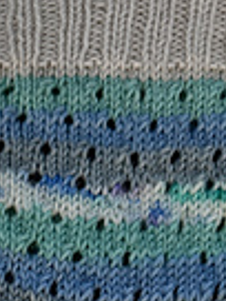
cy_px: 544
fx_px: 984
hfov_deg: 12.5
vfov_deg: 15.1
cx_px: -105
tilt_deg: -82.6
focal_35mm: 113
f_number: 1.78
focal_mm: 6.76
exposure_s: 1/504
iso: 80
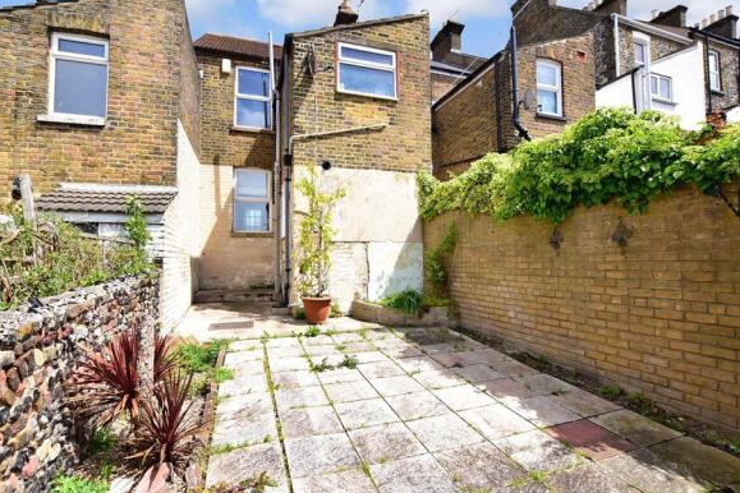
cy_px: 250
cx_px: 374
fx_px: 349
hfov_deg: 93.3
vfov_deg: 70.4
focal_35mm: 17
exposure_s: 1/500
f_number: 11
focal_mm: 10
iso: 400
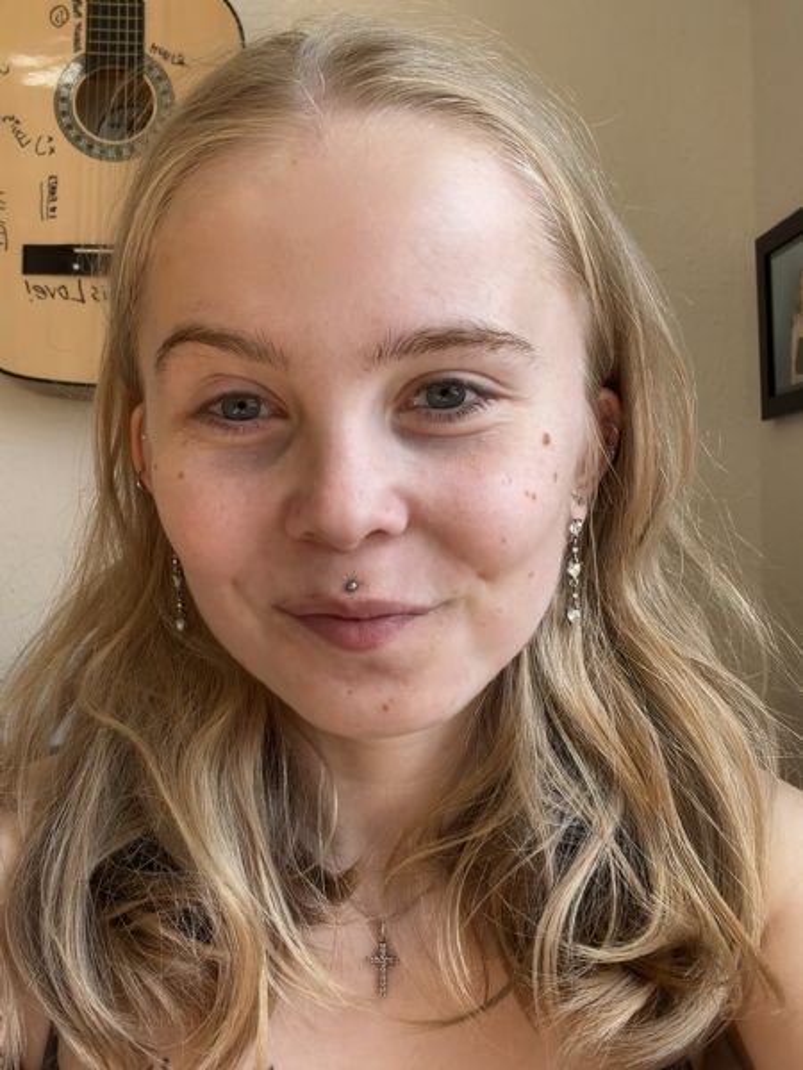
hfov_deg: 46.8
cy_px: 535
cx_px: 402
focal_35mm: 30
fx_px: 928
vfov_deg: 60.0
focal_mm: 2.71
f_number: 1.9
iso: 25
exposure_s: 1/121
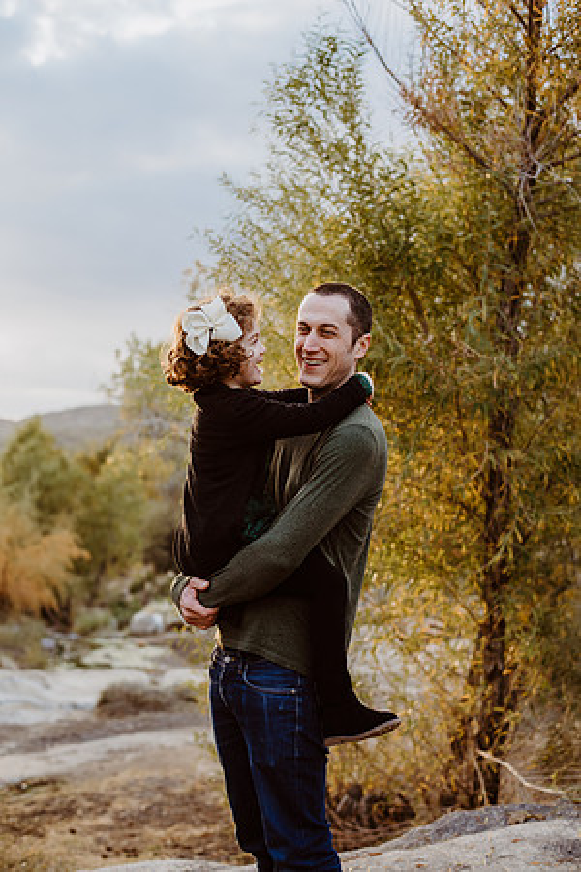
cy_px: 436
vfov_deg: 39.6
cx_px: 290
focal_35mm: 50
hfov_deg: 27.0
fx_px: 1210
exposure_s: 1/500
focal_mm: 50
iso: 400
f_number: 3.2
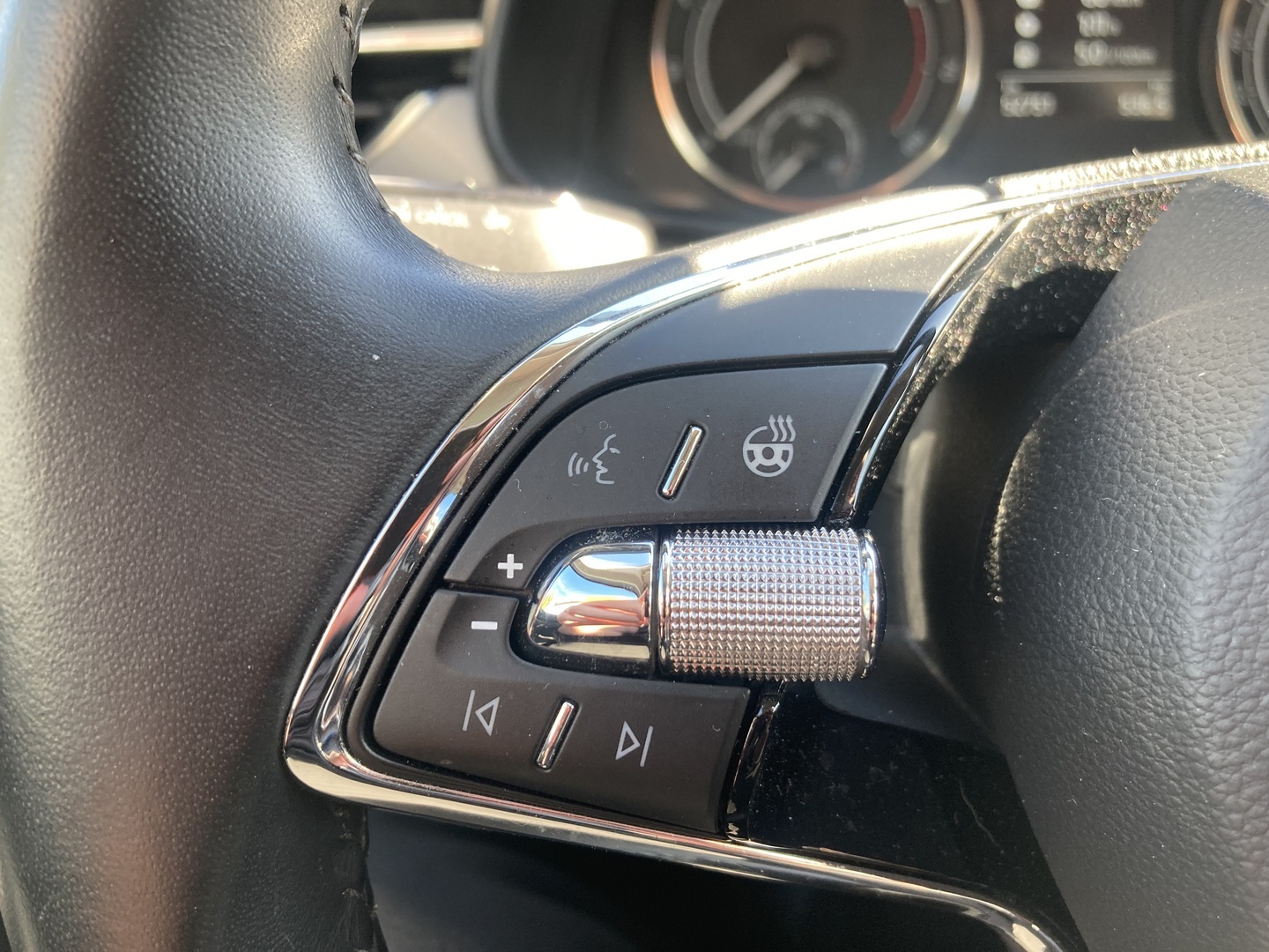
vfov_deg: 49.7
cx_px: 634
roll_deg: +2.6
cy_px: 476
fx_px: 1026
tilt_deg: -30.9
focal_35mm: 28
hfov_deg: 63.4
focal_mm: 3.99
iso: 80
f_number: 1.8
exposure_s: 1/103
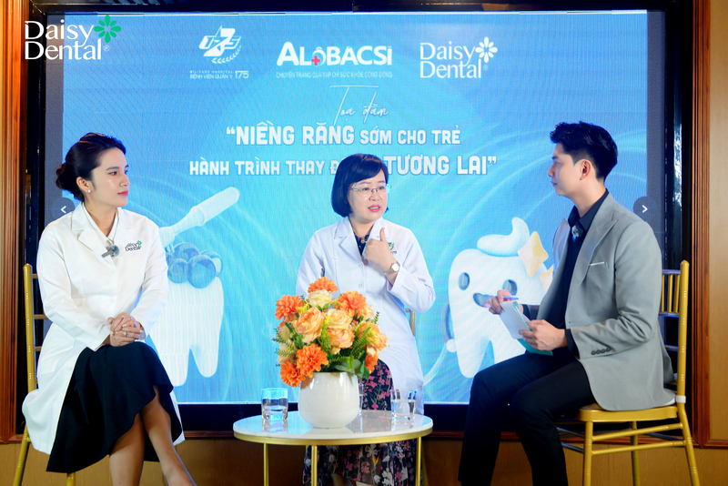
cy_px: 243
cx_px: 364
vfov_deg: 24.6
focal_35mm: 55
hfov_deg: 36.2
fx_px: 1113
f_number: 5.6
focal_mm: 55
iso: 2500
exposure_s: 1/80
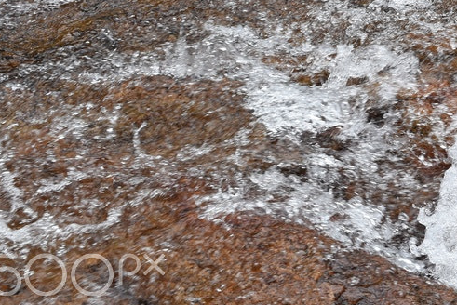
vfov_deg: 10.6
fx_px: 1613
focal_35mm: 127
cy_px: -99
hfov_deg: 15.0
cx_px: 679
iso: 200
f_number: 9
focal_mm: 26
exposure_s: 1/320
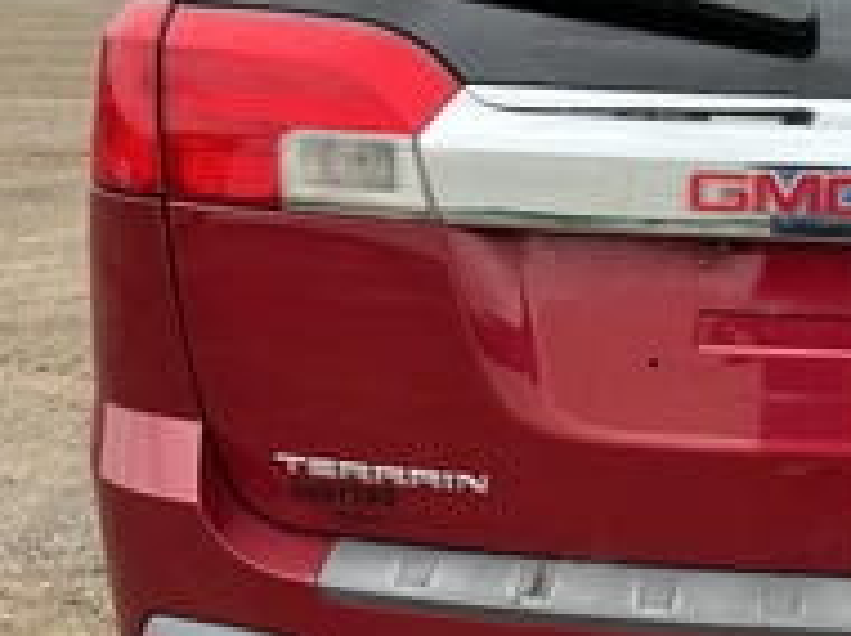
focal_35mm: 59
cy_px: 399
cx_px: 806
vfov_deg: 24.7
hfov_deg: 30.9
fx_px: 1449
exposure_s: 1/362
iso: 25
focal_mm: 3
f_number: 1.8
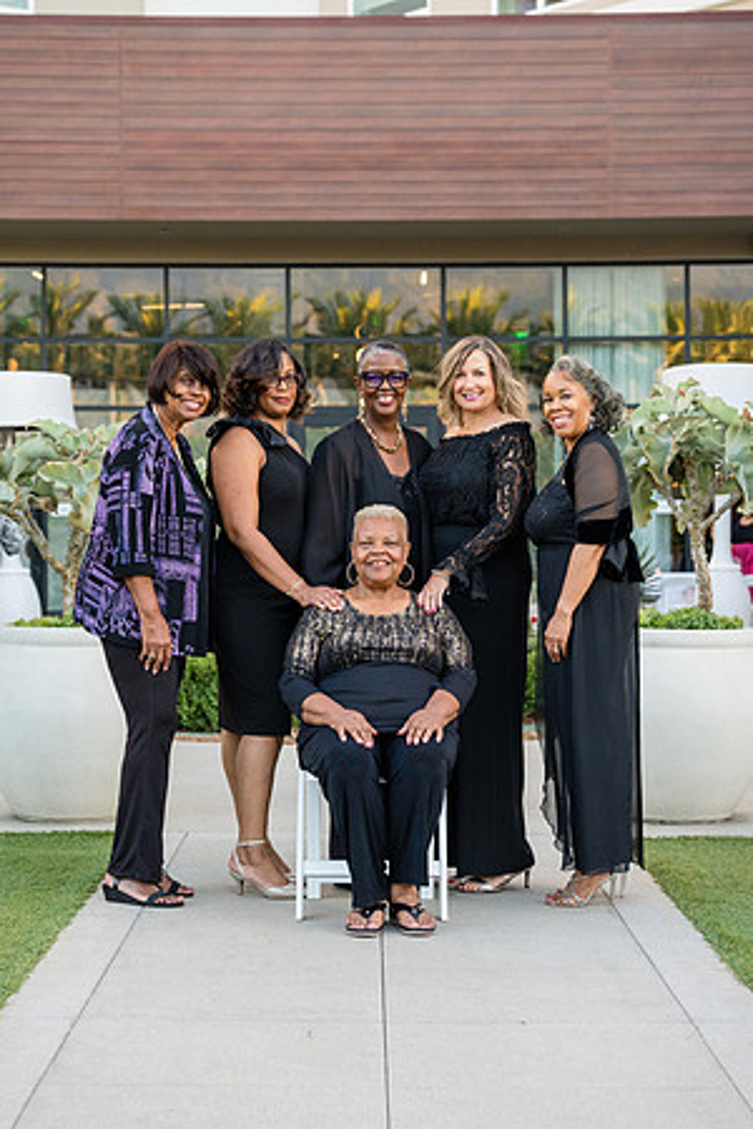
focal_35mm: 70
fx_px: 2196
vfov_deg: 28.8
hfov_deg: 19.5
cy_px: 564
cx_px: 376
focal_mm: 70
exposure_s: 1/250
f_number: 4.5
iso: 1600
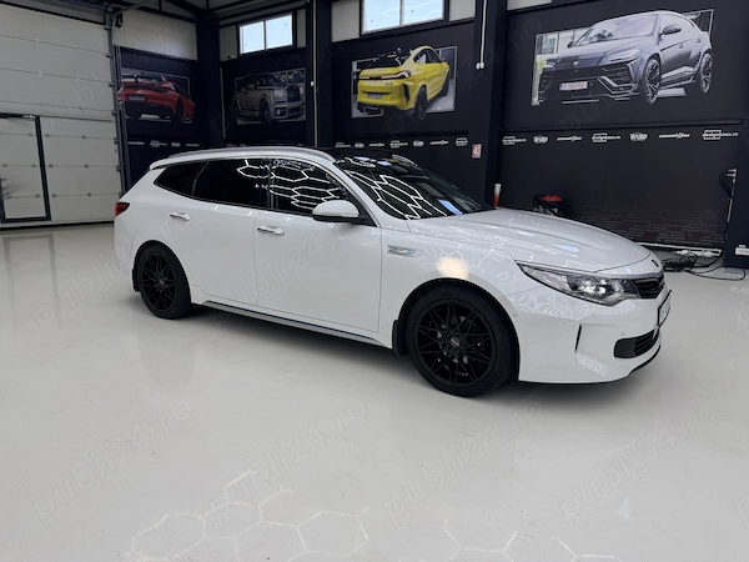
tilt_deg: -12.9
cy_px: 281
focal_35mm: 24
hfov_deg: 71.6
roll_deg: -0.2
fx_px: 519
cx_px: 374
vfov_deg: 56.8
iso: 80
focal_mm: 6.76
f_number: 1.78
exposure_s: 1/532
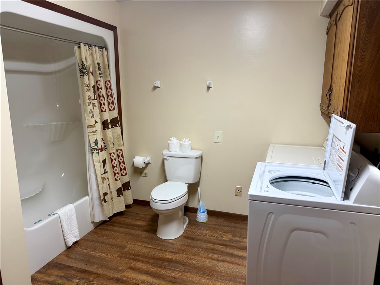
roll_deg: +0.1
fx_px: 263
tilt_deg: -10.8
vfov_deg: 56.8
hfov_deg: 71.6
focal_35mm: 24
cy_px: 142
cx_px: 190
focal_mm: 6.76
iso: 160
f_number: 1.78
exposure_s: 1/120
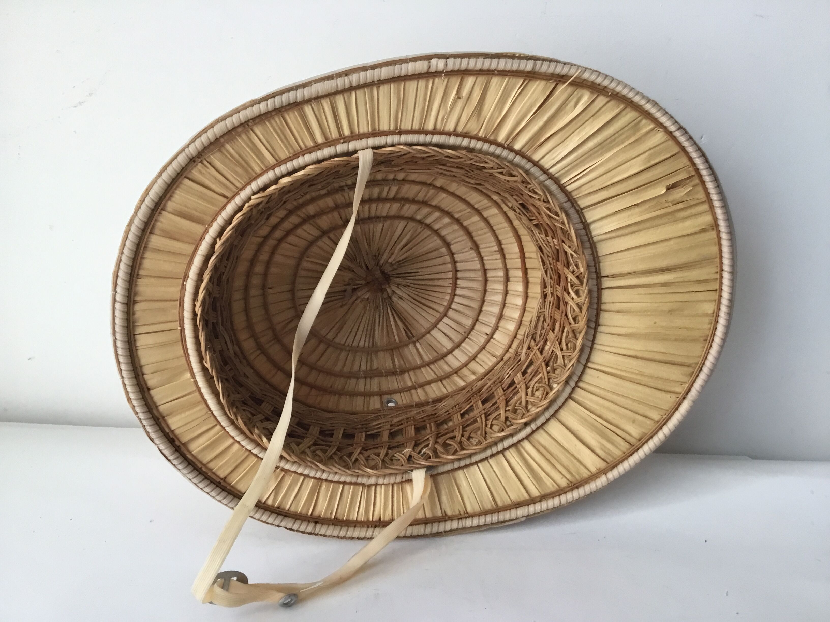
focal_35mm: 31
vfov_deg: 45.4
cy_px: 311
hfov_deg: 58.4
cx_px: 415
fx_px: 743
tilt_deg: -15.7
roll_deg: +1.6
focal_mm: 3.3
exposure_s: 1/33
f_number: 2.4
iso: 40
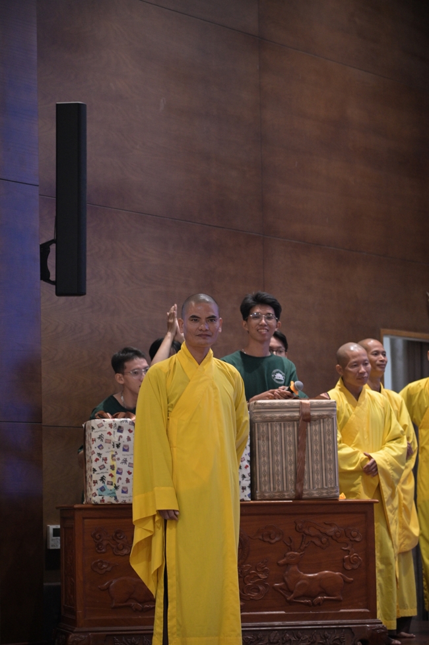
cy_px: 322
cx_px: 214
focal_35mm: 120
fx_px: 2148
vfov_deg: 17.1
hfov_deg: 11.4
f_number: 4
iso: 4000
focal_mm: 120
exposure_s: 1/160
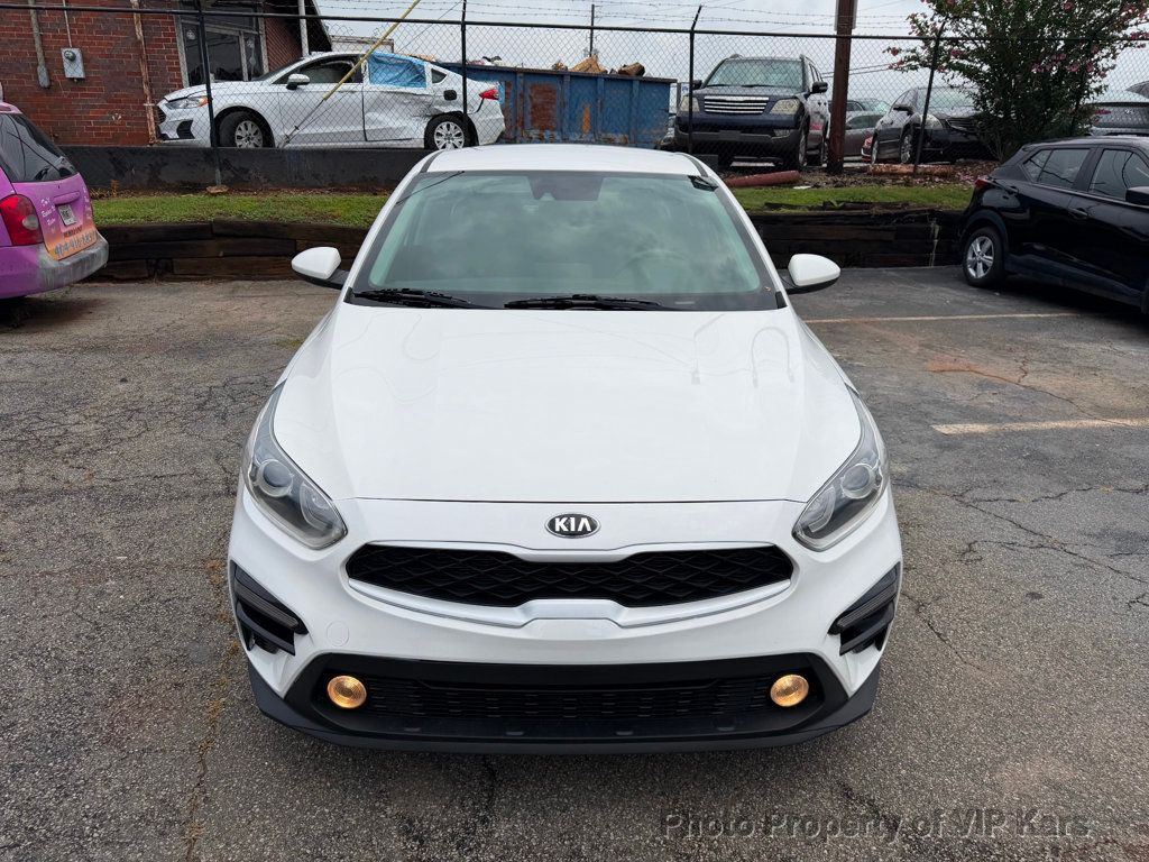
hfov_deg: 71.6
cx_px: 574
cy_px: 431
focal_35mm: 24
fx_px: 797
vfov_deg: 56.8
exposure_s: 1/6711
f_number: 1.78
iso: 80
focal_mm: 6.76
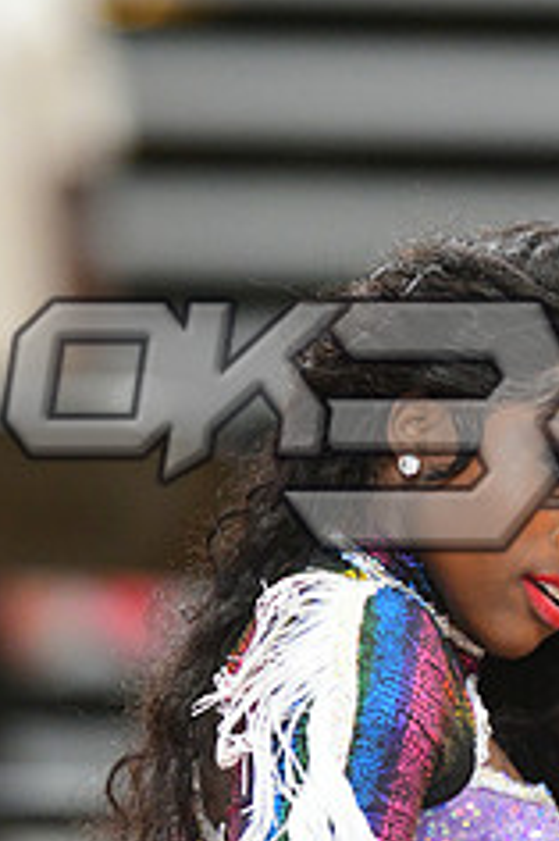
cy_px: 397
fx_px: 17190
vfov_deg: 2.8
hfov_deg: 1.9
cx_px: 541
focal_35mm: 737
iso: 6400
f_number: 3.2
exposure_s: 1/1000
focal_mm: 300
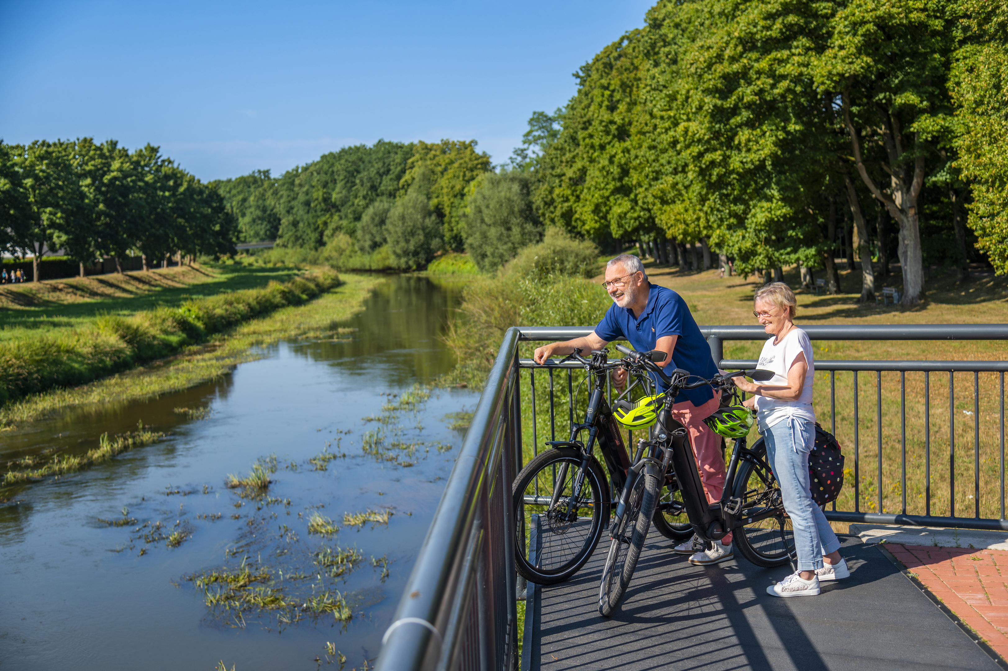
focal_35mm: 46
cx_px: 504
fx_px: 1287
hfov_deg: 42.8
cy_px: 336
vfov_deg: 29.2
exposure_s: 1/1000
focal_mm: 46
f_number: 4
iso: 64
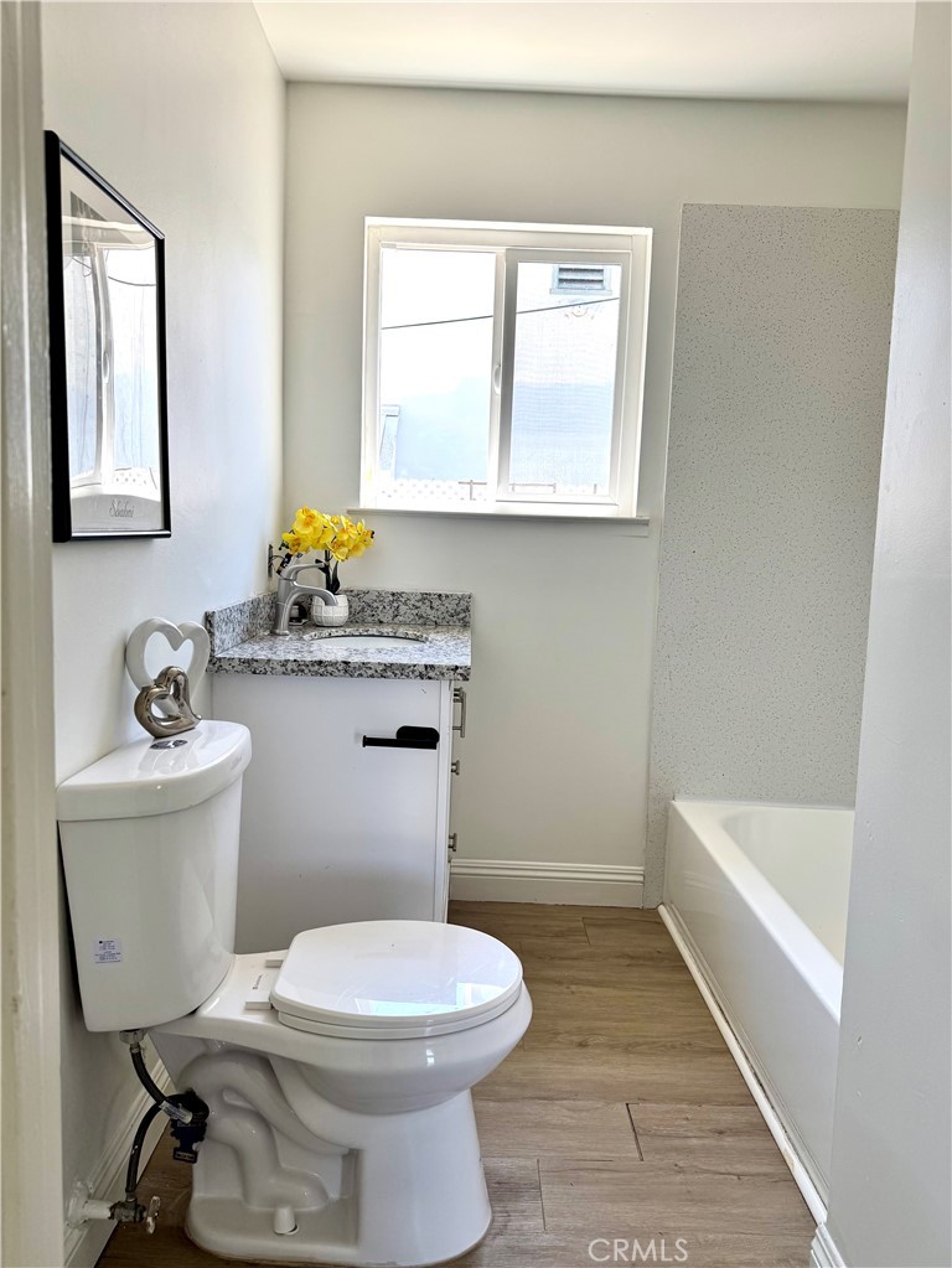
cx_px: 476
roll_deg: -1.3
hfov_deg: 56.8
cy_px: 634
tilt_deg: -6.7
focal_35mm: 24
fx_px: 880
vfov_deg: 71.6
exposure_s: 1/224
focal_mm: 6.76
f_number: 1.78
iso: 80
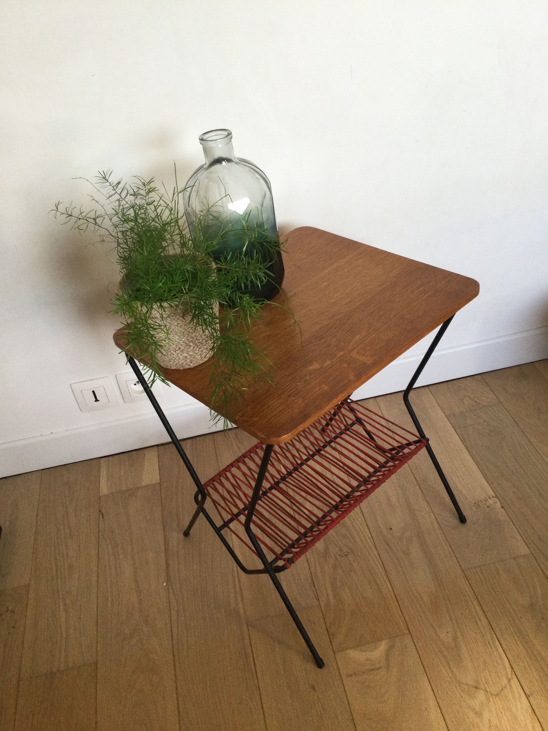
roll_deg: +9.8
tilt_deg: -38.1
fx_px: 654
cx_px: 274
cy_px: 366
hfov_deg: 45.4
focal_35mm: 31
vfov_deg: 58.4
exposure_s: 1/33
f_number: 2.4
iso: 50
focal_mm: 3.3
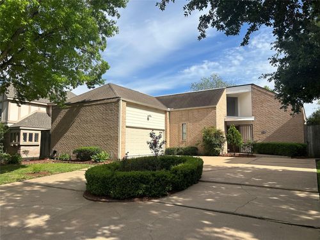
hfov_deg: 67.3
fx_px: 240
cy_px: 120
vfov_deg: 53.1
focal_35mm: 26
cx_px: 160
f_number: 1.5
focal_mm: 5.7
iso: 50
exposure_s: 1/4831
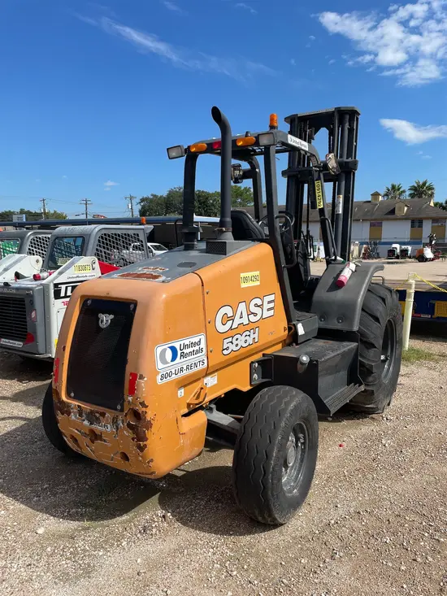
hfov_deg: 53.1
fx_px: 448
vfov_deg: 67.3
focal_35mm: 26
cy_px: 298
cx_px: 224
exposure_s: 1/4292
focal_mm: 4.2
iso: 32
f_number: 1.6
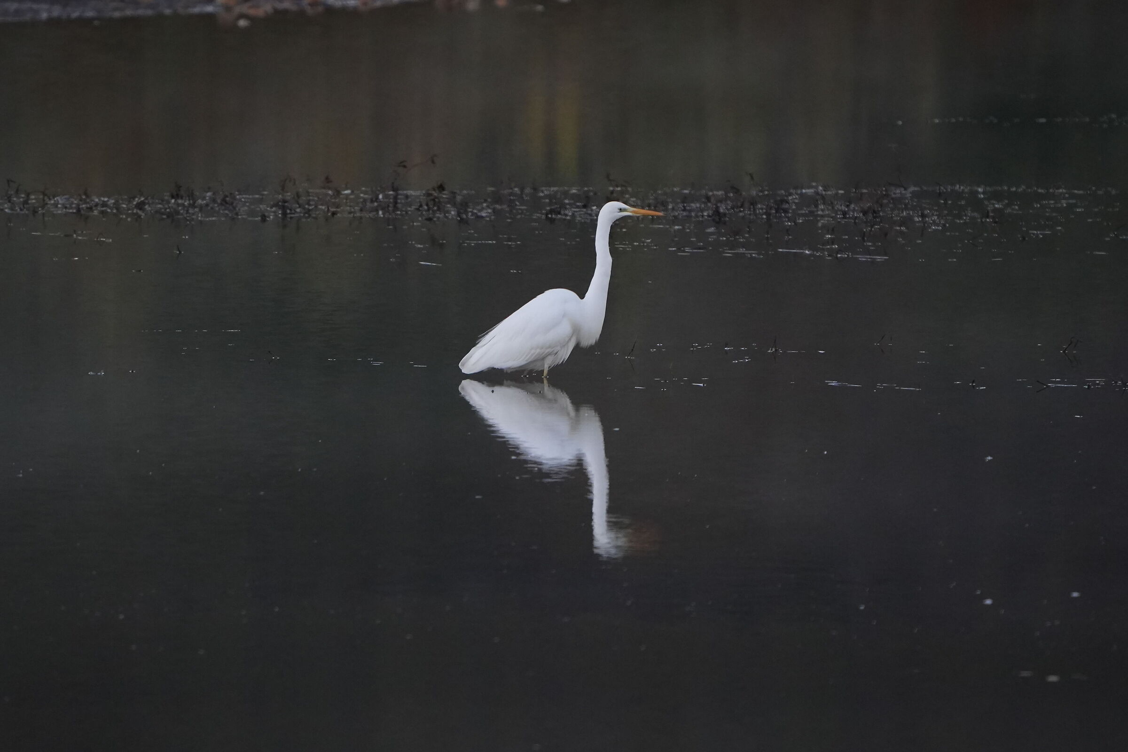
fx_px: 28198
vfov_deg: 1.5
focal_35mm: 900
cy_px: 376
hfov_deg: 2.3
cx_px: 564
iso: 2500
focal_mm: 600
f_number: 6.3
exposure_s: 1/1000
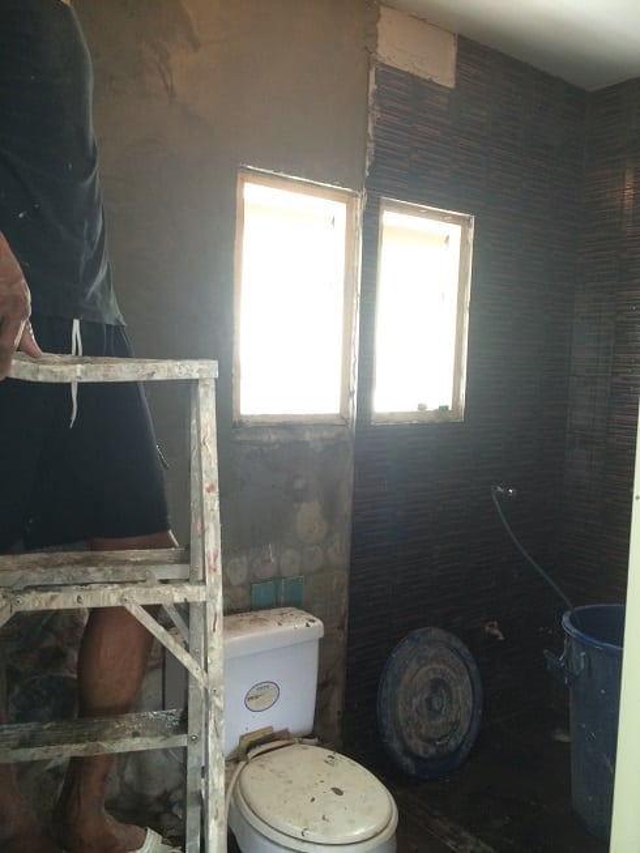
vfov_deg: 60.0
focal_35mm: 30
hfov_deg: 46.8
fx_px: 739
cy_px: 426
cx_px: 320
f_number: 2.2
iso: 160
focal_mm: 4.12
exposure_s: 1/30
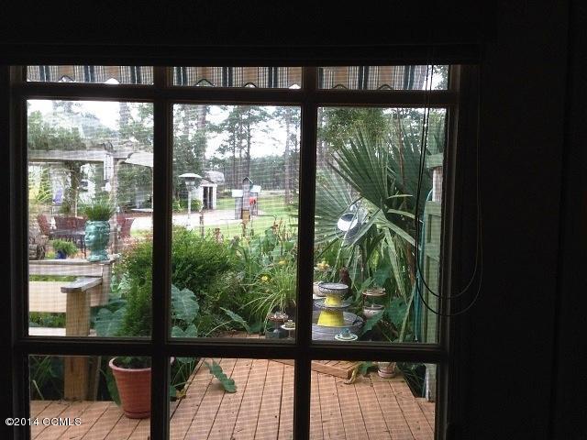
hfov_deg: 55.4
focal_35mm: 33
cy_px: 220
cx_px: 294
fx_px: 560
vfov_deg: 42.9
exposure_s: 1/120
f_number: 2.4
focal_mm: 4.12
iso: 64
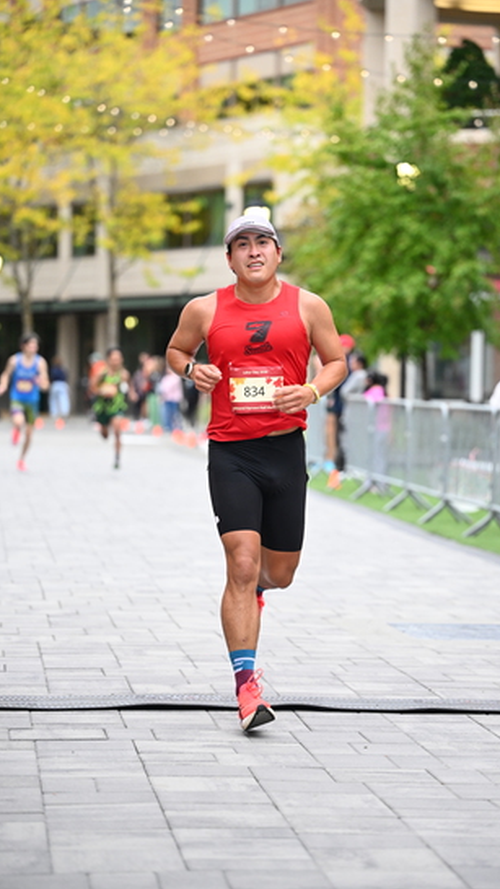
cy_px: 443
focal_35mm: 116
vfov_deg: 18.5
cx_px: 296
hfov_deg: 10.4
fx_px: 2735
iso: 1600
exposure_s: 1/800
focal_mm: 110
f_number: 2.8
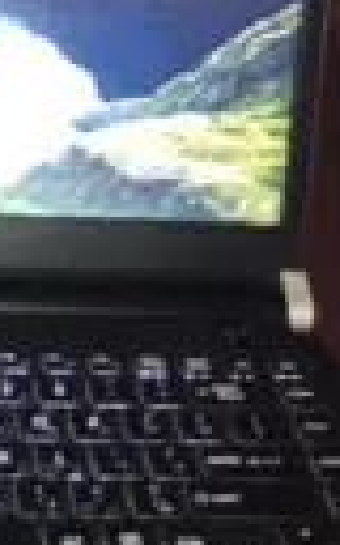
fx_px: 1319
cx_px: -102
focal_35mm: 89
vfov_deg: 23.2
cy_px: 196
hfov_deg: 14.1
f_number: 1.8
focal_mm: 3.84
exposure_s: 1/20
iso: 965
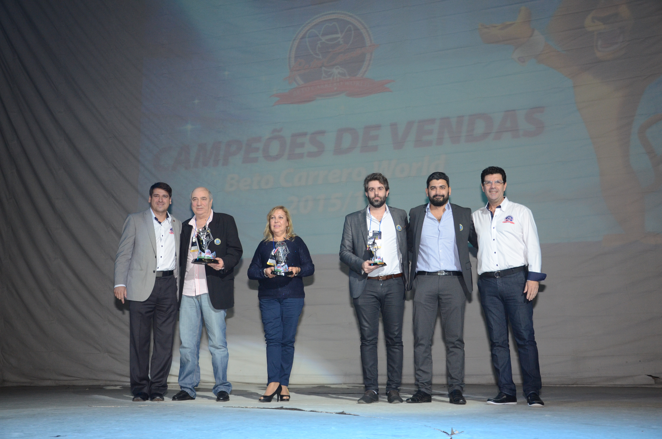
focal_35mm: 45
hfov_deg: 43.7
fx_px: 826
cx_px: 331
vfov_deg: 29.7
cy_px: 220
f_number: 5
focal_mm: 30
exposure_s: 1/80
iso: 1000
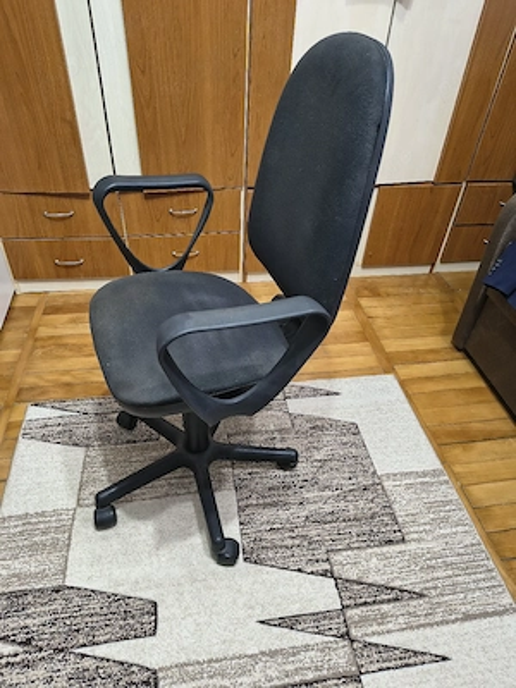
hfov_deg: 56.8
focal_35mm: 24
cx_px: 258
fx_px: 477
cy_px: 344
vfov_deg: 71.6
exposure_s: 1/50.3
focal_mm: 5.56
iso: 1588
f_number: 1.8
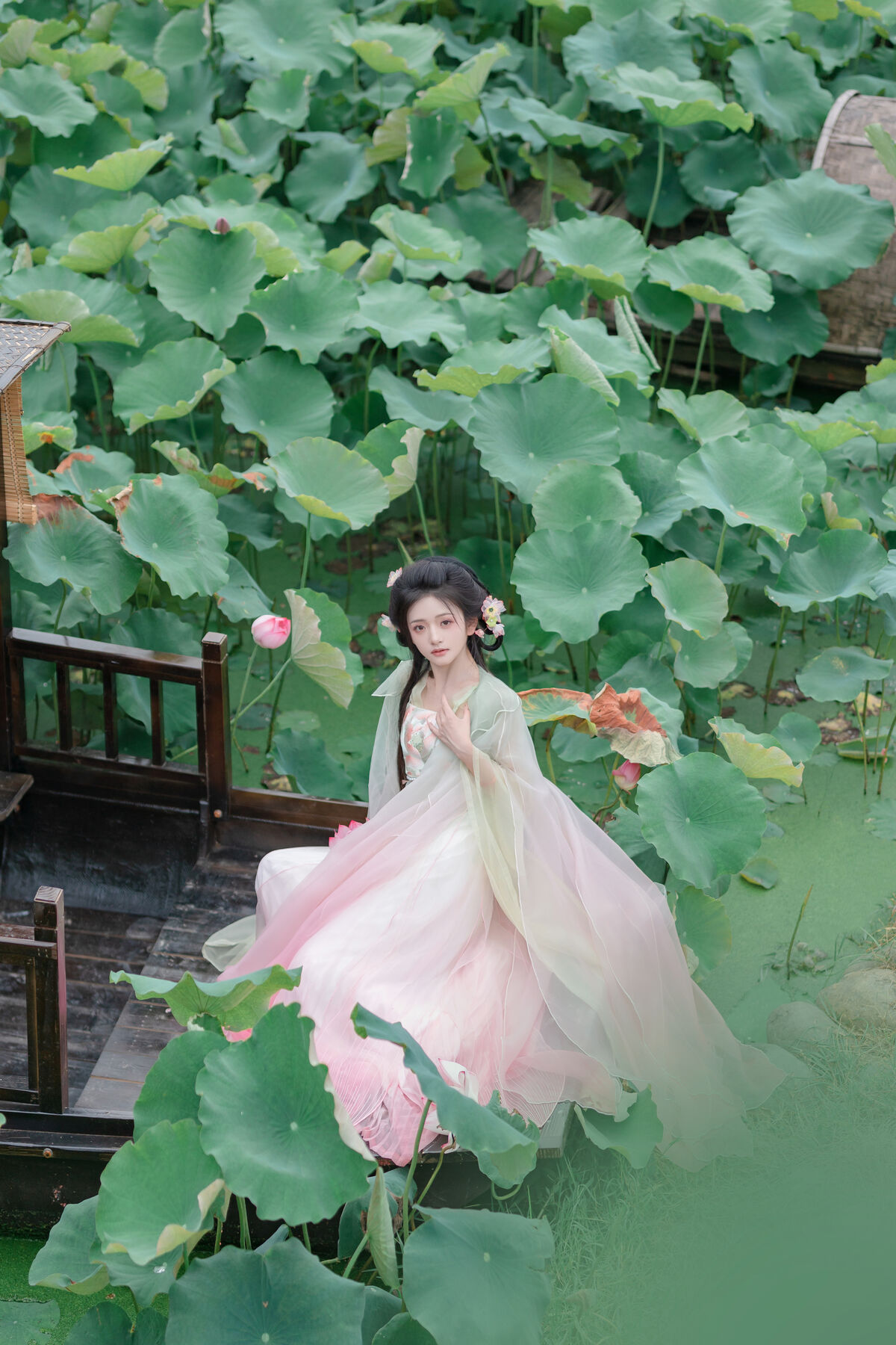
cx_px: 448
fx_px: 3173
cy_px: 672
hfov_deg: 16.1
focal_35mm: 85
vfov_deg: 23.9
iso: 320
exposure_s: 1/2500
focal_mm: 85
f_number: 1.8
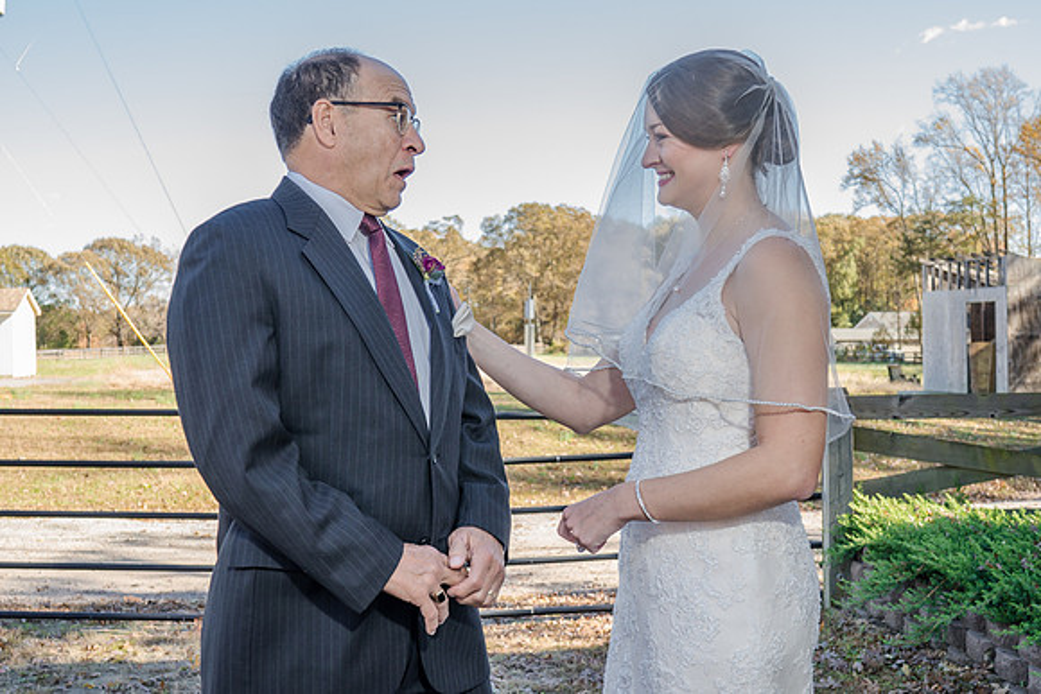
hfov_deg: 44.2
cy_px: 366
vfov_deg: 30.3
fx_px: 1283
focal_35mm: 44
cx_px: 519
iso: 400
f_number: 5.6
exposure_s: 1/200
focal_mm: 35
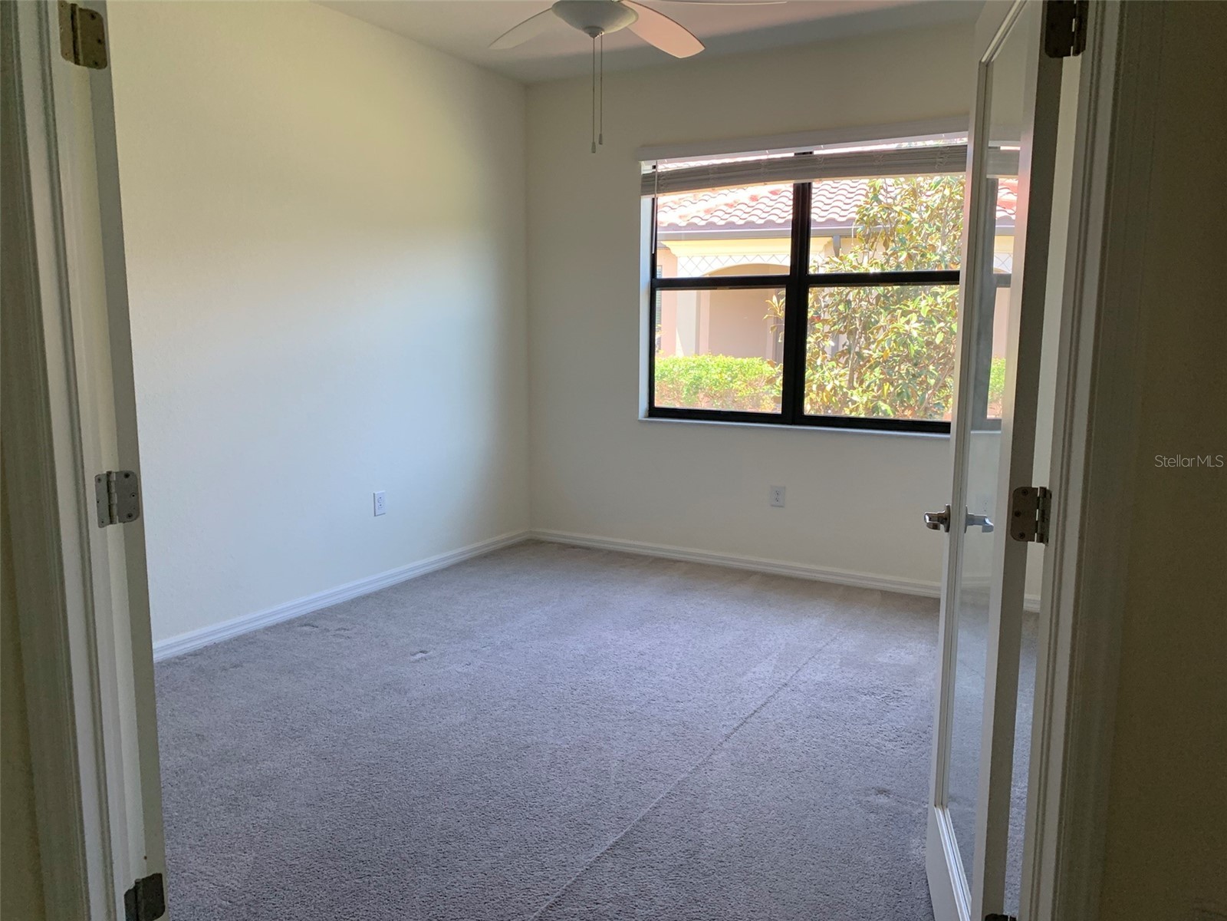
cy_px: 460
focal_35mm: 26
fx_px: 922
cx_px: 614
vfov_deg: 53.1
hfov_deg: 67.3
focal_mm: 4.25
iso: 80
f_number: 1.8
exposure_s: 1/121
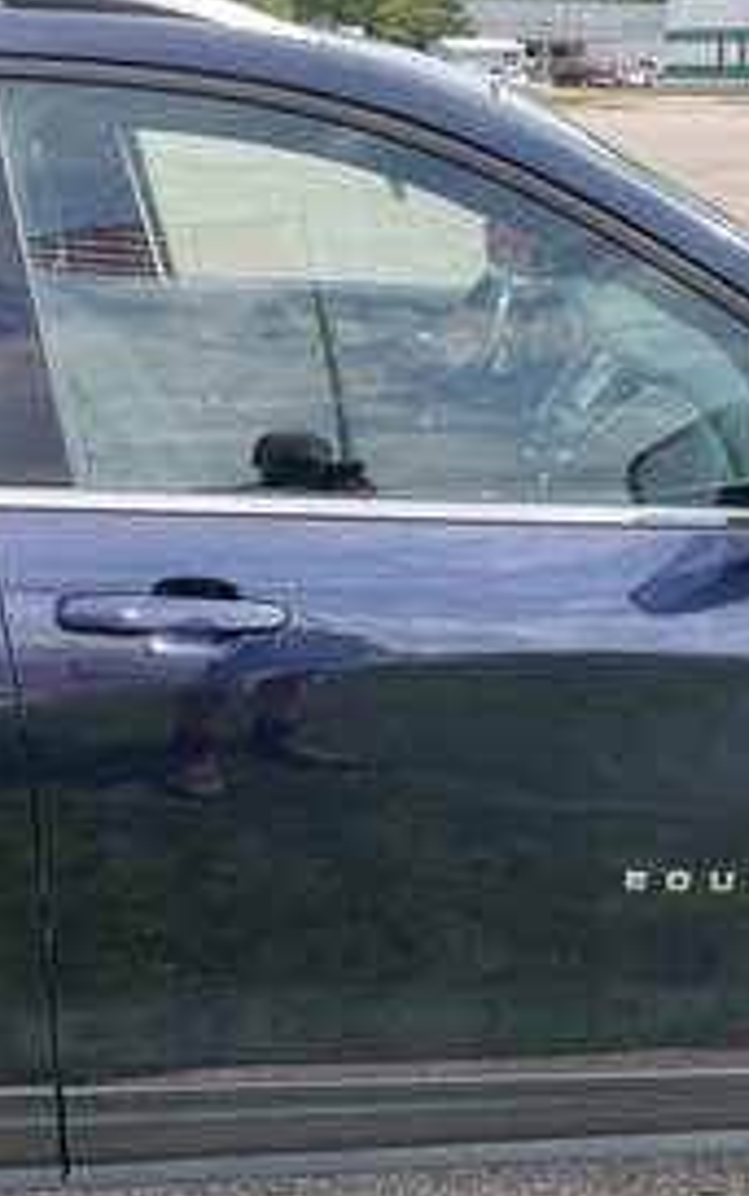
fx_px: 1467
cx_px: 412
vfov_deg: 44.3
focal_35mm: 45
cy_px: 605
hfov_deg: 28.6
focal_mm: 3
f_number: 1.8
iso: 25
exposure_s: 1/435
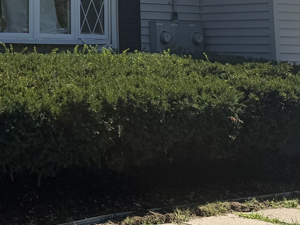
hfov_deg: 18.2
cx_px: -13
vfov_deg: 13.3
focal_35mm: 105
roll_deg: -0.2
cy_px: -110
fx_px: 910
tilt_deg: +9.7
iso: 80
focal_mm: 6.76
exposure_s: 1/4673
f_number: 1.78
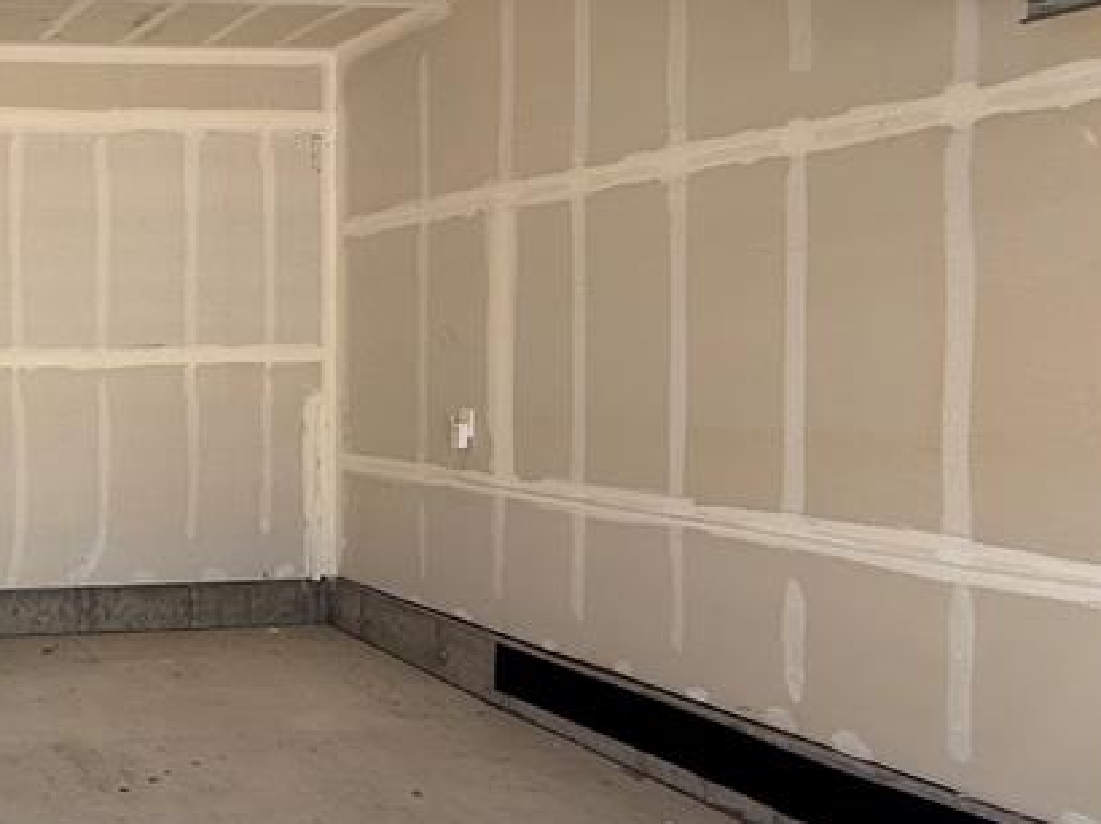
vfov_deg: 40.6
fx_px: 1113
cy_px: 382
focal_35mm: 35
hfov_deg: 39.3
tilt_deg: -0.8
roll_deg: +0.3
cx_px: -199
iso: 50
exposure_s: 1/361
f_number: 2.2
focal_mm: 2.22
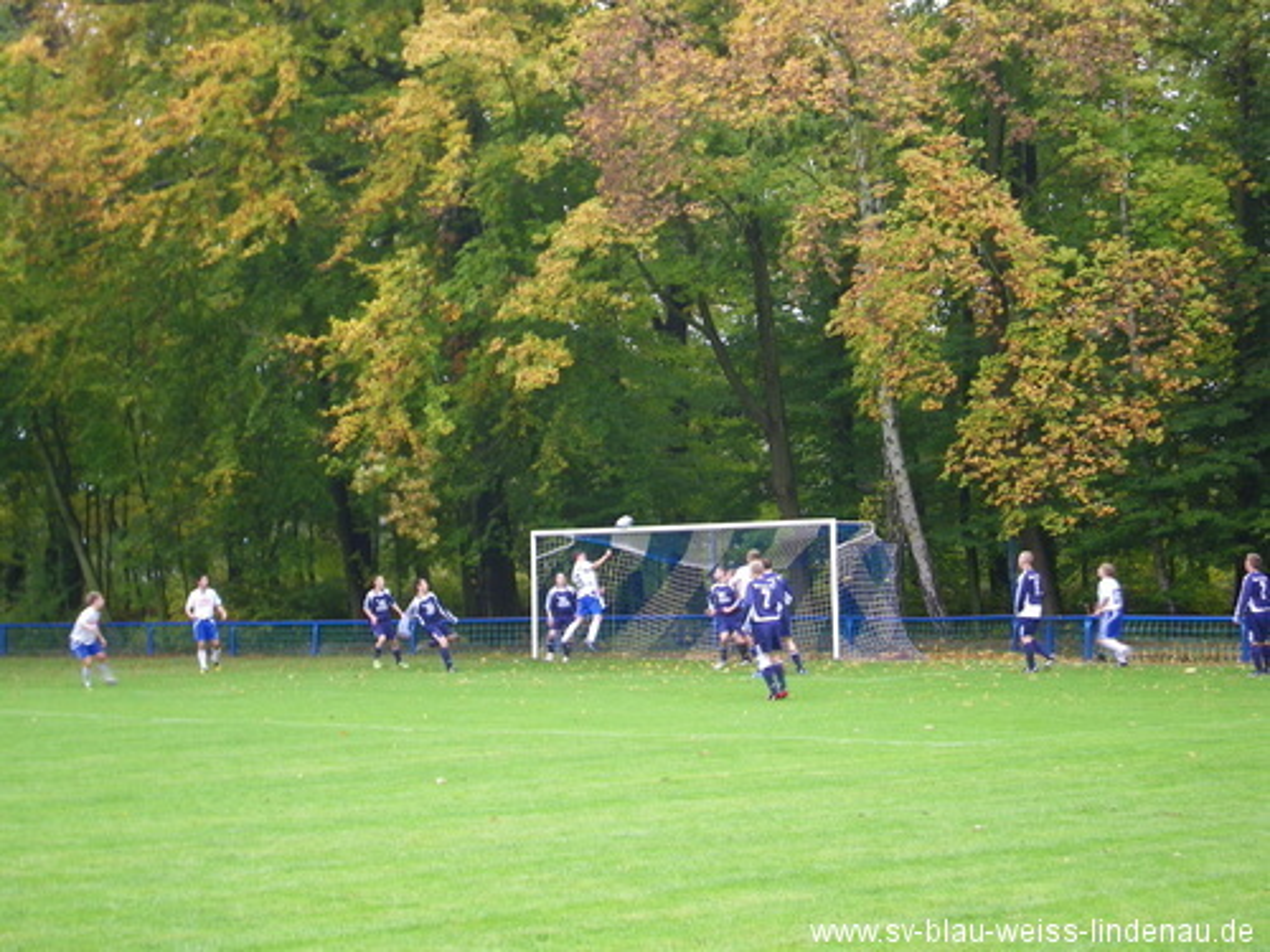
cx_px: 635
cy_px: 476
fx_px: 2898
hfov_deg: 24.7
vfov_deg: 18.7
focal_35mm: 79
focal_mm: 13.9
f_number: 4.6
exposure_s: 1/30
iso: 64
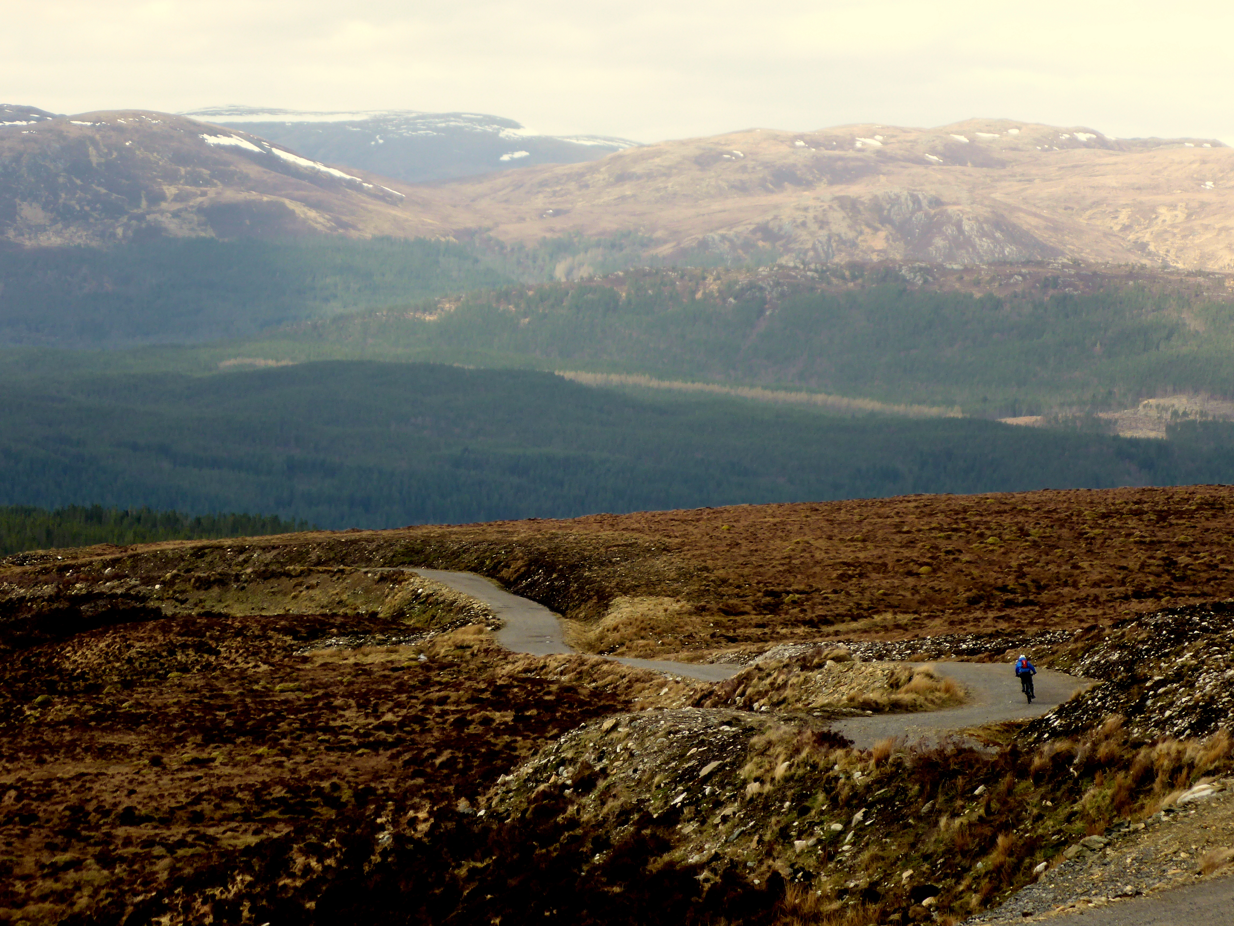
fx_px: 5026
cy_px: 463
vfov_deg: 10.5
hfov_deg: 14.0
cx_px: 617
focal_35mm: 141
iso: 100
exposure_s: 1/160
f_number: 5.9
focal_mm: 22.8
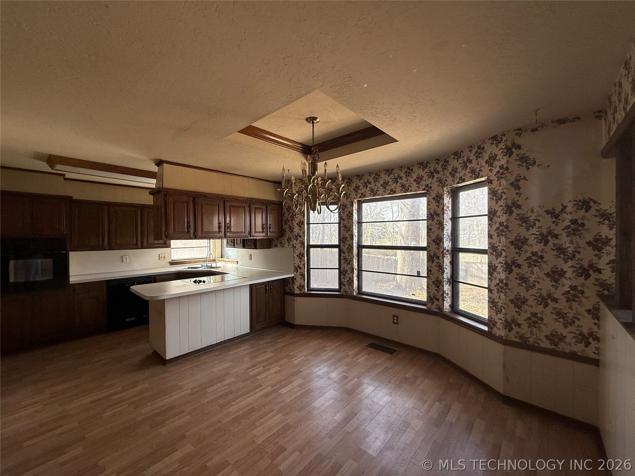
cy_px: 238
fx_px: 257
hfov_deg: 102.1
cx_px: 318
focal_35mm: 14
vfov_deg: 85.7
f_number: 2.2
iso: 100
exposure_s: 1/99
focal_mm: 2.22
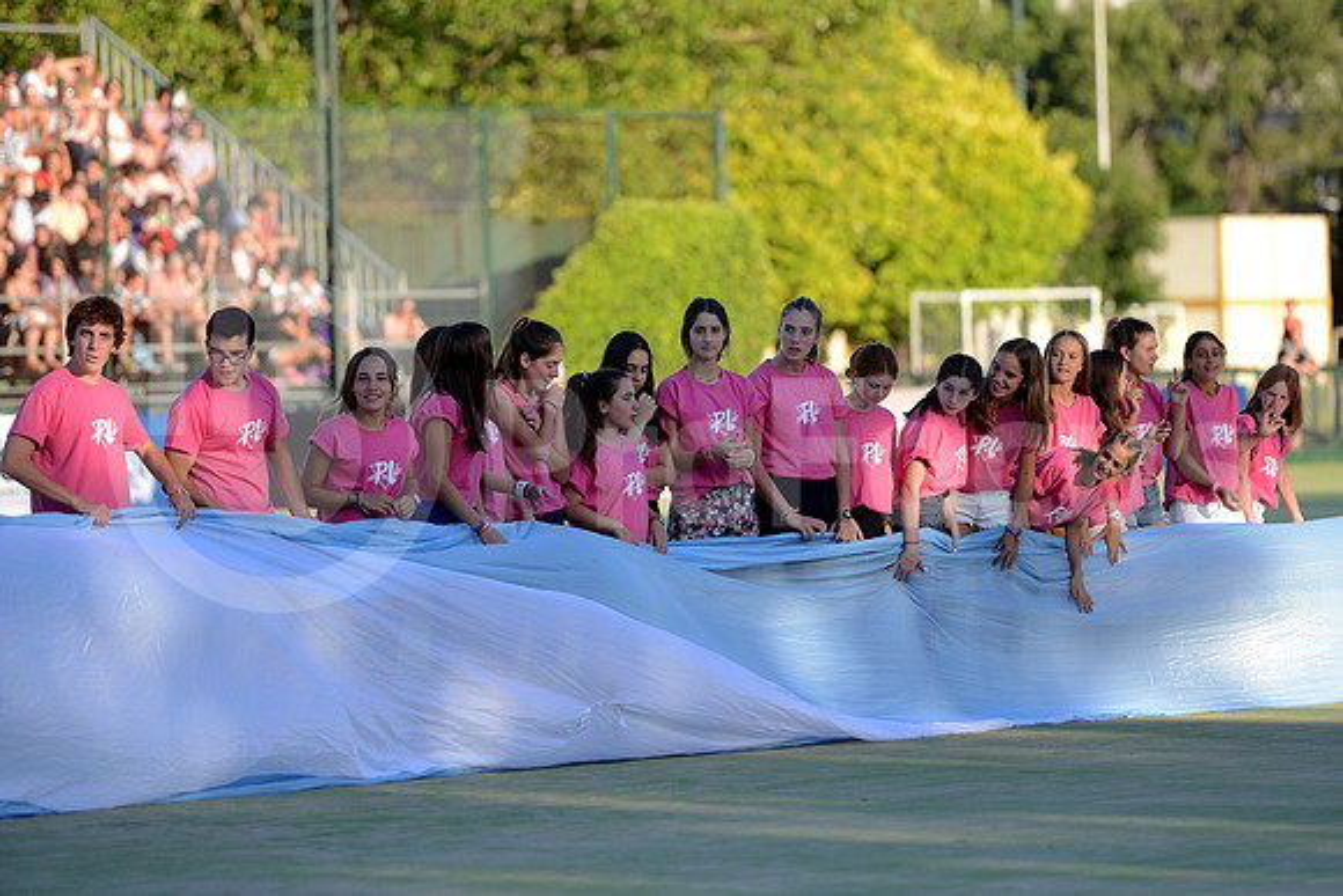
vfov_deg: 6.9
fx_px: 7463
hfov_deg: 10.3
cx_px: 672
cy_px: 448
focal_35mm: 200
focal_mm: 200
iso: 500
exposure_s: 1/2000
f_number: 2.8
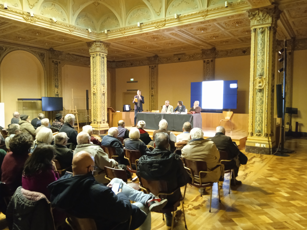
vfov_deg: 49.7
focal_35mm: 28
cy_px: 115
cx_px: 154
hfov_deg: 63.4
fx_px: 248
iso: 1474
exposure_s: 1/14.3
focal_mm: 3.43
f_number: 2.2
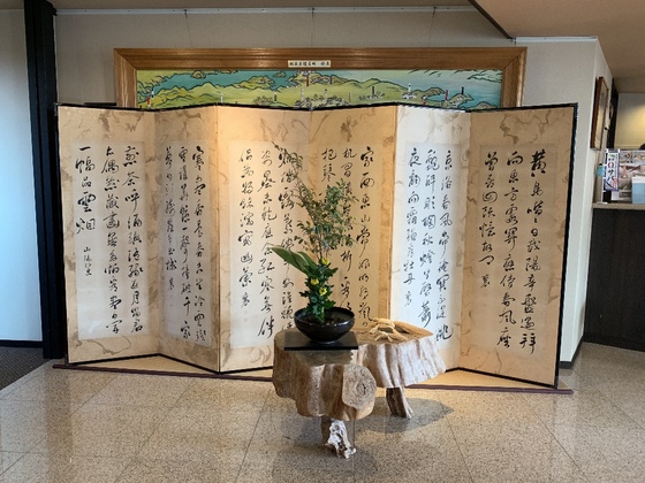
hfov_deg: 67.3
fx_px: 484
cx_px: 322
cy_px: 242
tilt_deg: -7.1
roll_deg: -0.5
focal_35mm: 26
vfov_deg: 53.1
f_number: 1.8
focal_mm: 4.25
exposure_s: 1/60
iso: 80
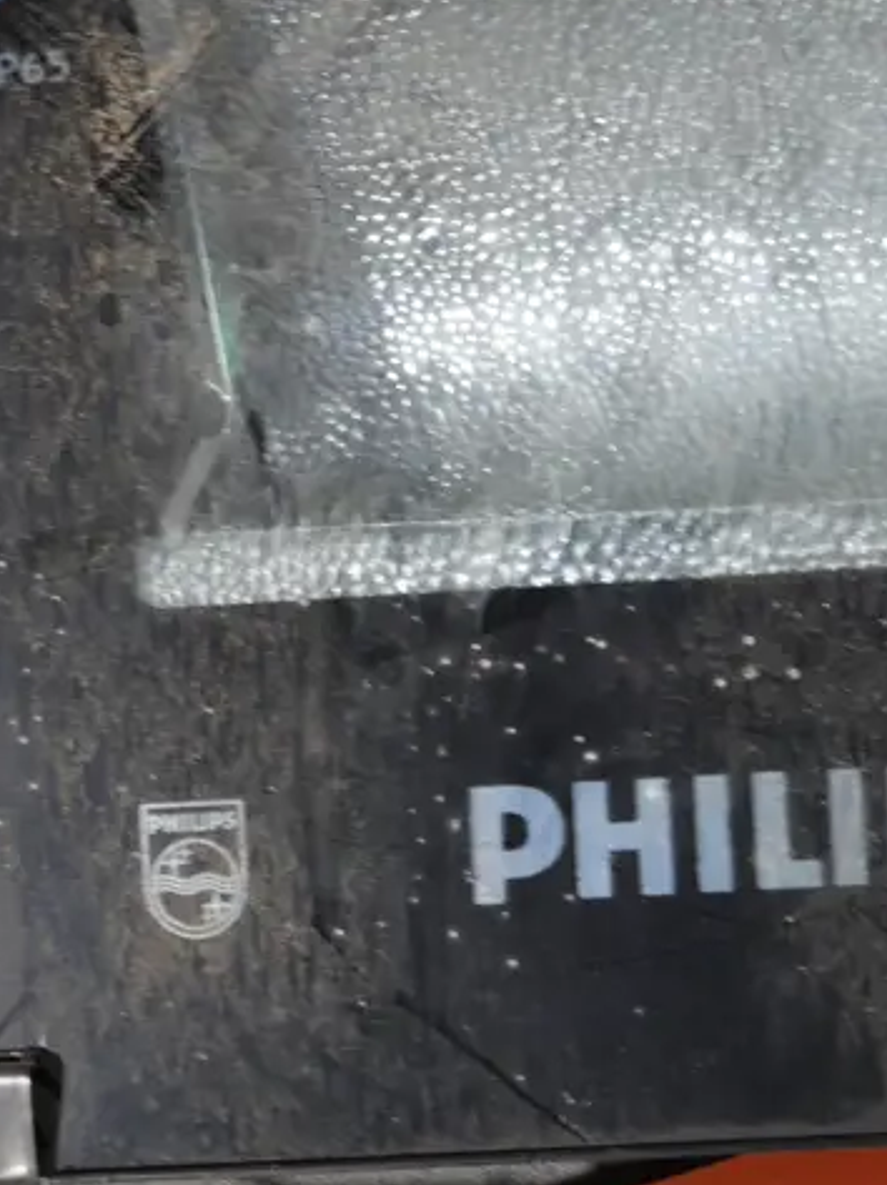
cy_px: 634
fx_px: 2669
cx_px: 391
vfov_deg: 25.0
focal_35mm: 78
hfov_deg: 18.9
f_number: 4
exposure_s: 1/60
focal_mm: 18
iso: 400
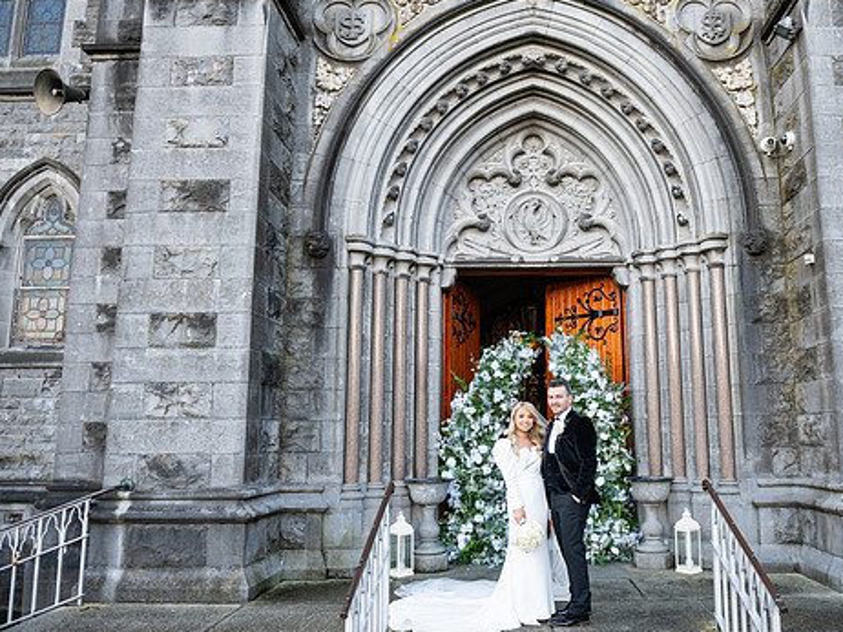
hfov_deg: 60.9
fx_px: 706
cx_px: 524
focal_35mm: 29
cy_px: 317
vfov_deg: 48.2
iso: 160
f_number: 3.5
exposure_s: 1/160
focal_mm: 24
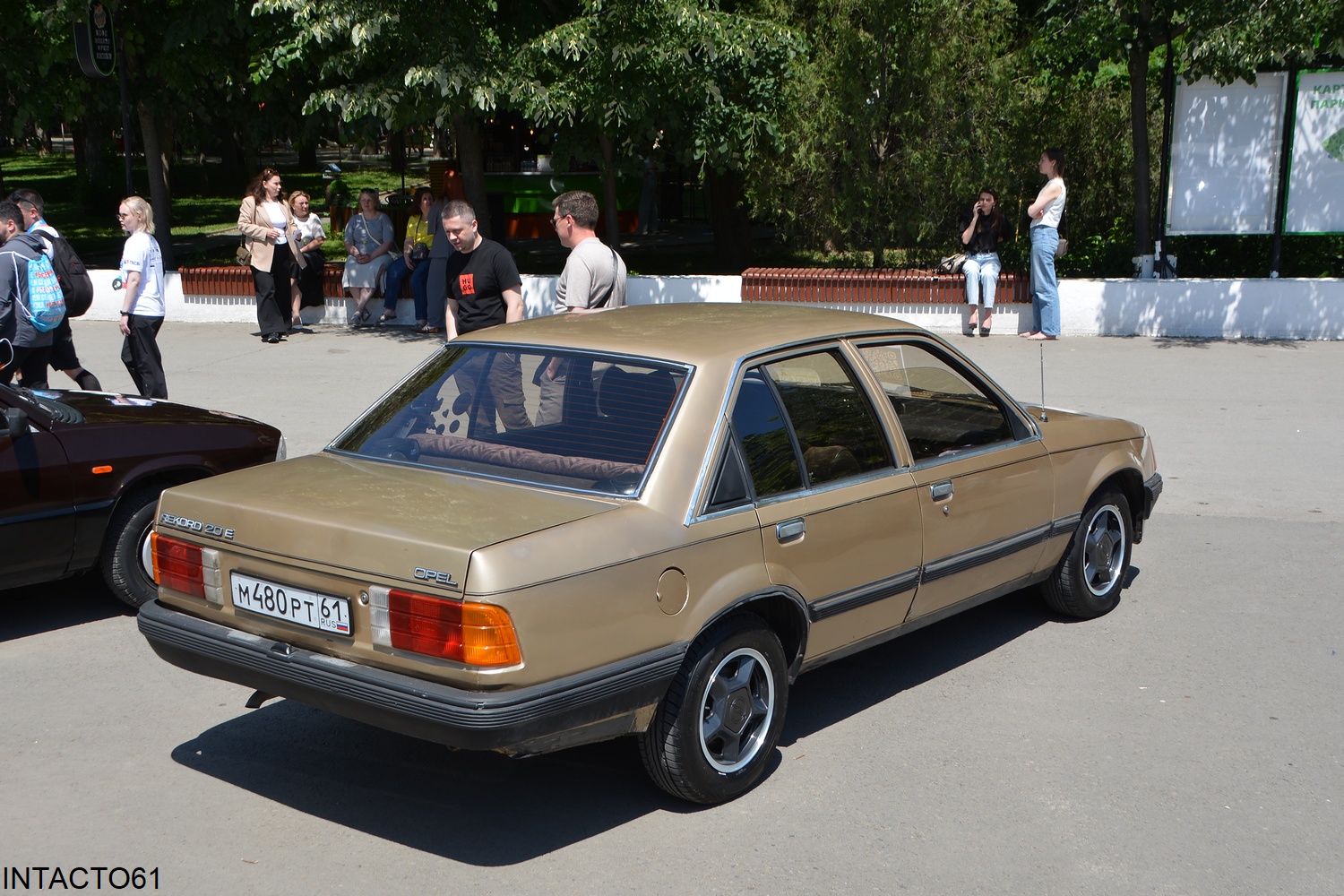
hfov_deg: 49.6
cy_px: 448
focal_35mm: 39
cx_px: 672
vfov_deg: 34.2
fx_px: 1456
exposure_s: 1/250
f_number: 8
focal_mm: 26
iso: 140
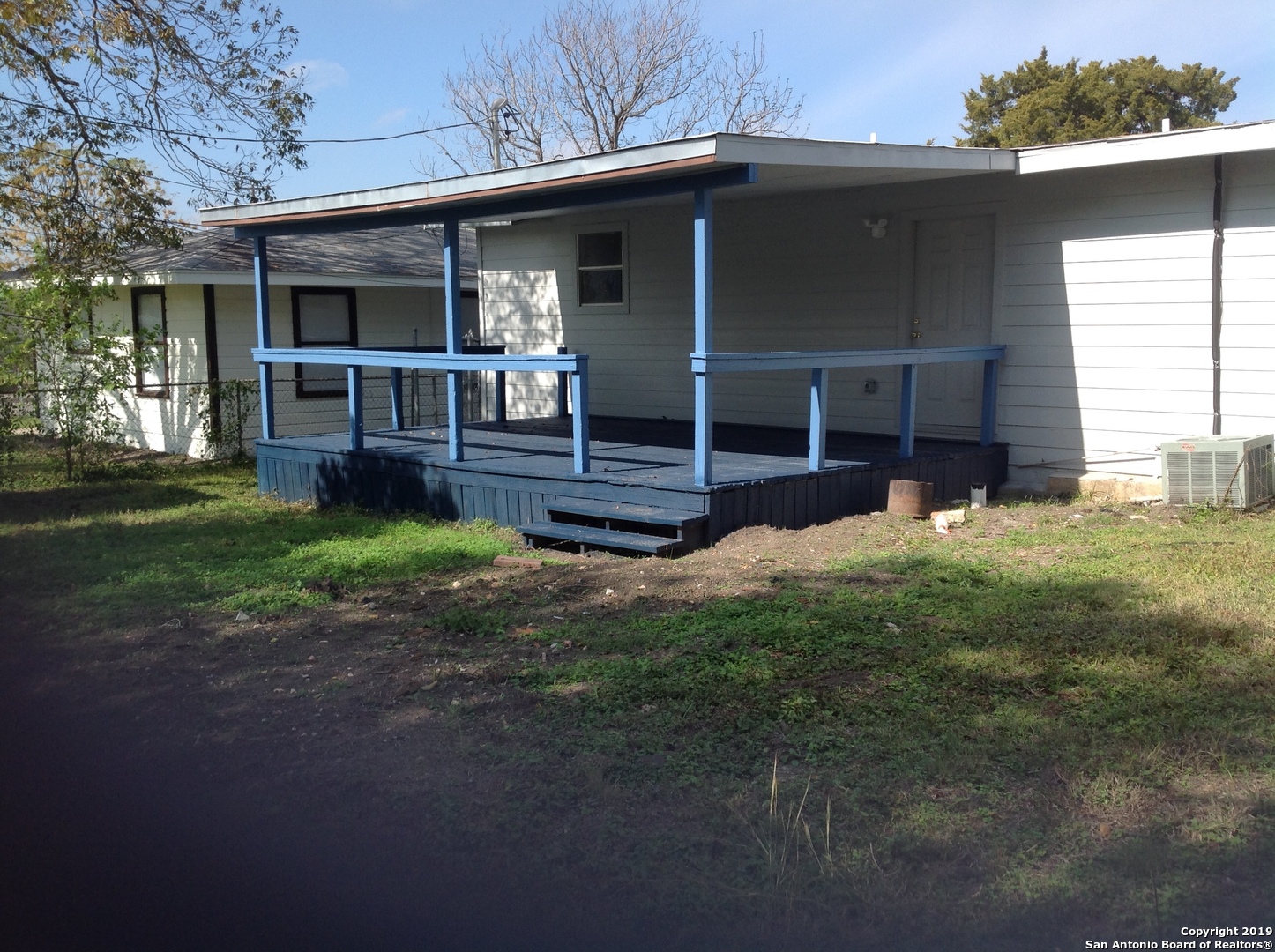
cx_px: 638
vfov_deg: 40.6
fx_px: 1287
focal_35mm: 35
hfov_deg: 52.7
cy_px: 476
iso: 50
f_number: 2.4
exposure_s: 1/1080
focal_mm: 4.28
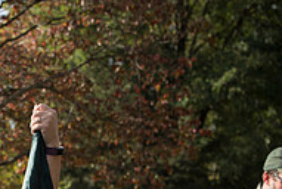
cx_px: -43
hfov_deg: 19.9
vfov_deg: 13.5
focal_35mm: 97
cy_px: 271
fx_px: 761
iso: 250
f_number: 2.8
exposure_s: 1/2000
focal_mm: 32
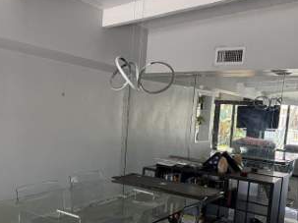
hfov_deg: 48.7
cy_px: 148
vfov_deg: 37.3
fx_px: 327
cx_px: 121
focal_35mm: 38
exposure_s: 1/97
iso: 200
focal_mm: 6.76
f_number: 1.78
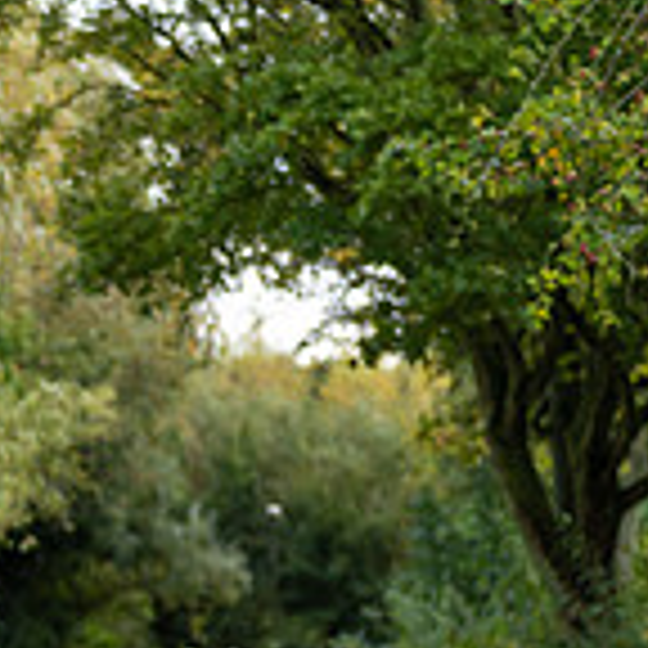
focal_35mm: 212
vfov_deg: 8.2
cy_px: 623
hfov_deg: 8.0
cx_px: -490
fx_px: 4490
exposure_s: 1/640
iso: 200
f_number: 3.2
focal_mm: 62
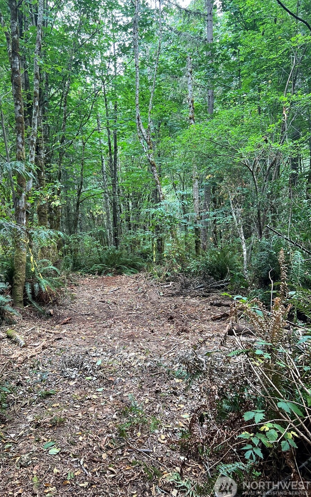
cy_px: 252
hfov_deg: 44.4
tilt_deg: -8.3
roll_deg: +2.4
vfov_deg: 66.5
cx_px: 132
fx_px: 380
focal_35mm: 28
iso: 125
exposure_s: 1/121
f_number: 1.5
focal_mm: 5.7
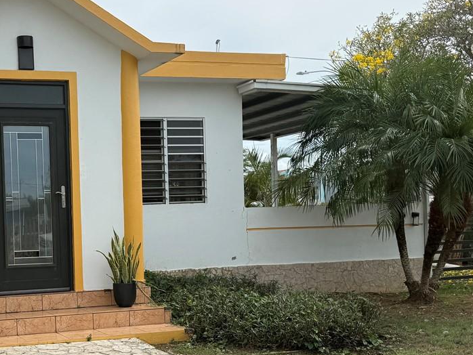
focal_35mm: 55
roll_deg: +1.6
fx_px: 752
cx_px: 108
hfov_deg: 34.1
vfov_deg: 26.4
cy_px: 241
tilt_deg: -0.9
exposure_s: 1/5714
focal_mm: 6.76
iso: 80
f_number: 1.78
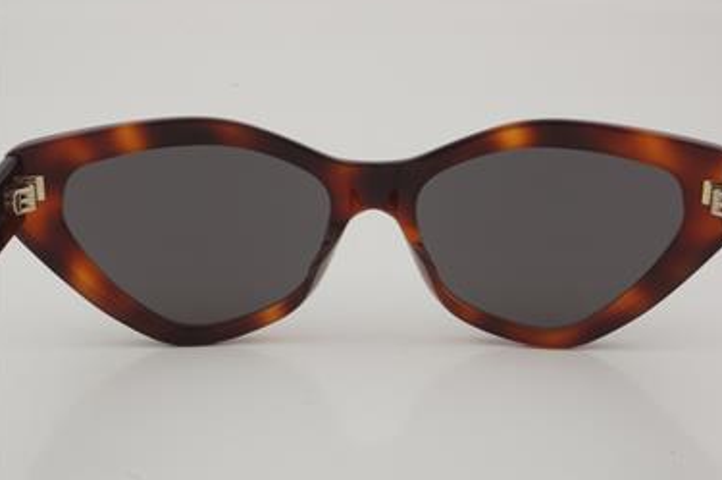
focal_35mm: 80
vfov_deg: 17.0
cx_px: 377
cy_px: 229
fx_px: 1602
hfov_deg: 25.4
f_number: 32
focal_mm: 50
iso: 100
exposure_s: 1/3
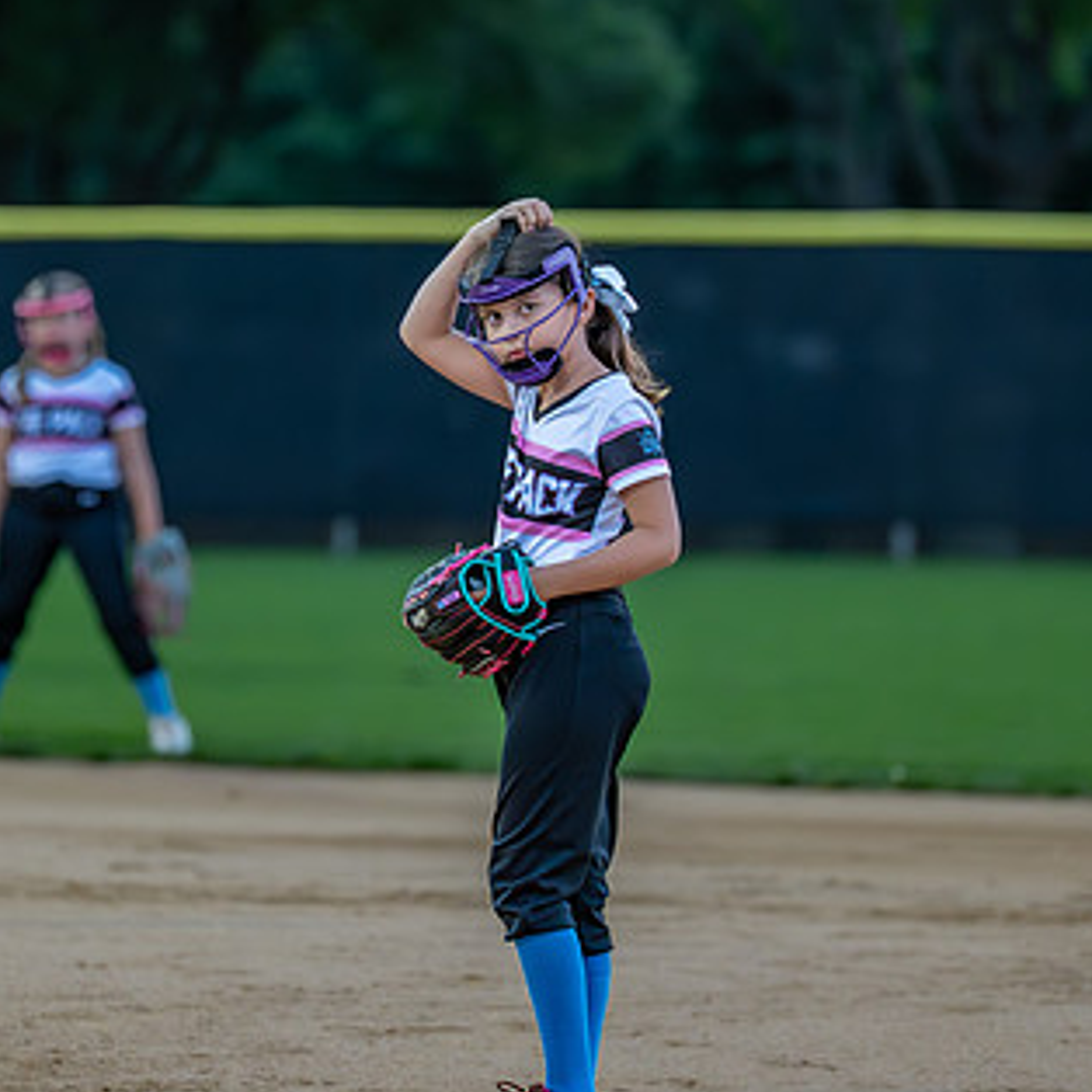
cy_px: 599
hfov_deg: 4.8
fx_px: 13027
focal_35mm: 365
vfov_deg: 4.8
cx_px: 435
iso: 2000
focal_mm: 167
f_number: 2.8
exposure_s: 1/1000
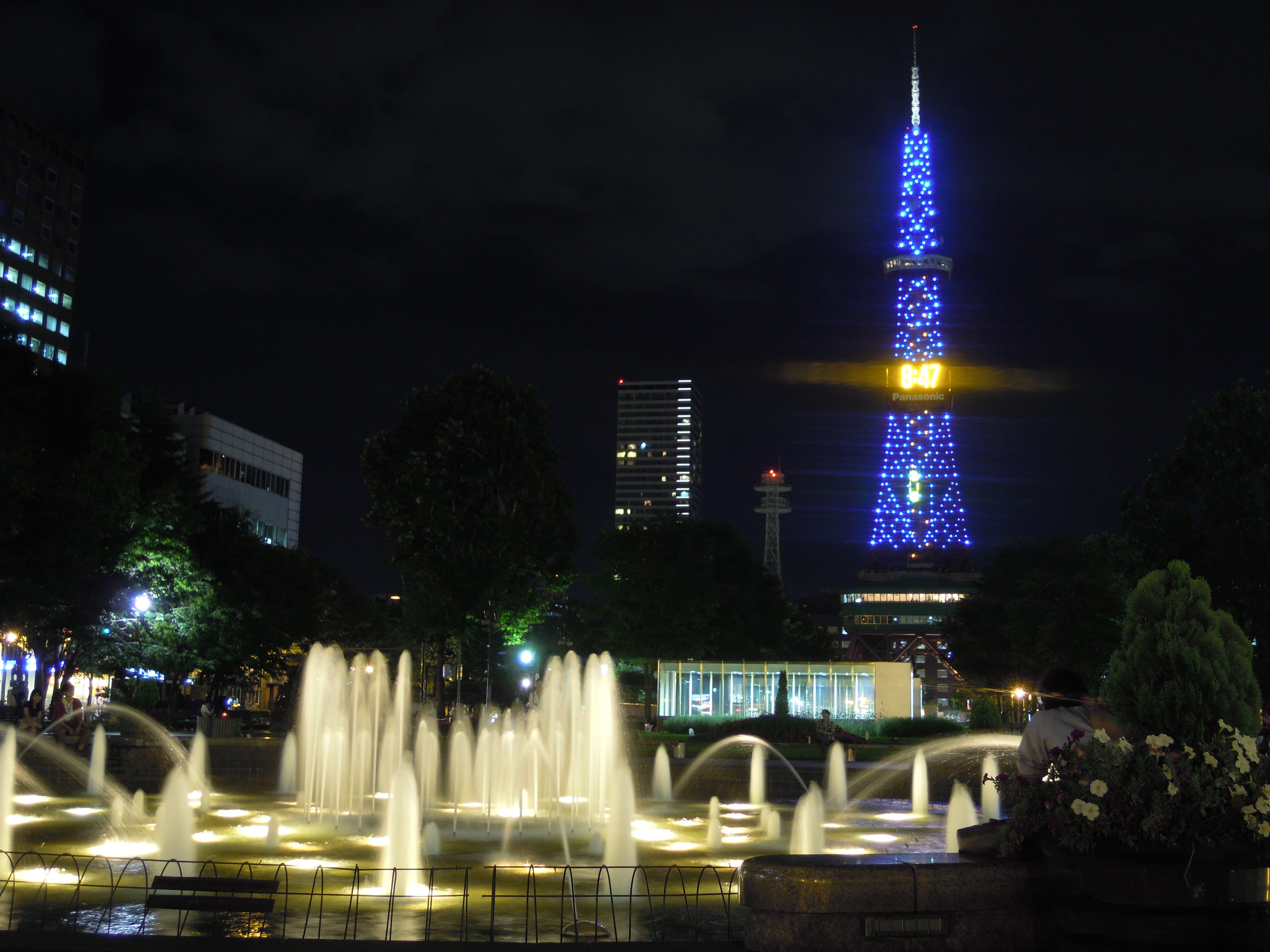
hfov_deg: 45.8
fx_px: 1504
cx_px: 635
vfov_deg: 35.1
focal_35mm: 41
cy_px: 476
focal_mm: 7.3
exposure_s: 1.3
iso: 100
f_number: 3.2
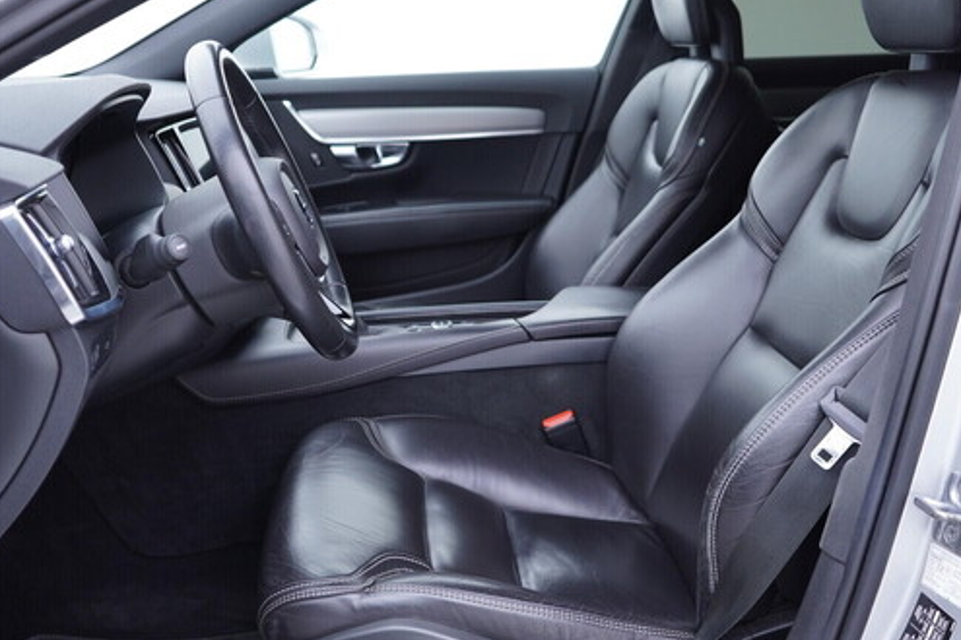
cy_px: 302
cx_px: 450
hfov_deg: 48.4
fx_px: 1068
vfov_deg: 33.4
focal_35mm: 40
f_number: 2.8
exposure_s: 1/40
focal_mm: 24
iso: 250
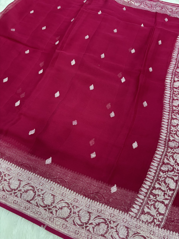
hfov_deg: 53.1
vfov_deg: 67.3
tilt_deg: -63.3
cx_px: 90
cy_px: 120
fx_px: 179
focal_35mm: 26
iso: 160
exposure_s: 1/50
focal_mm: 5.96
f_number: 1.6
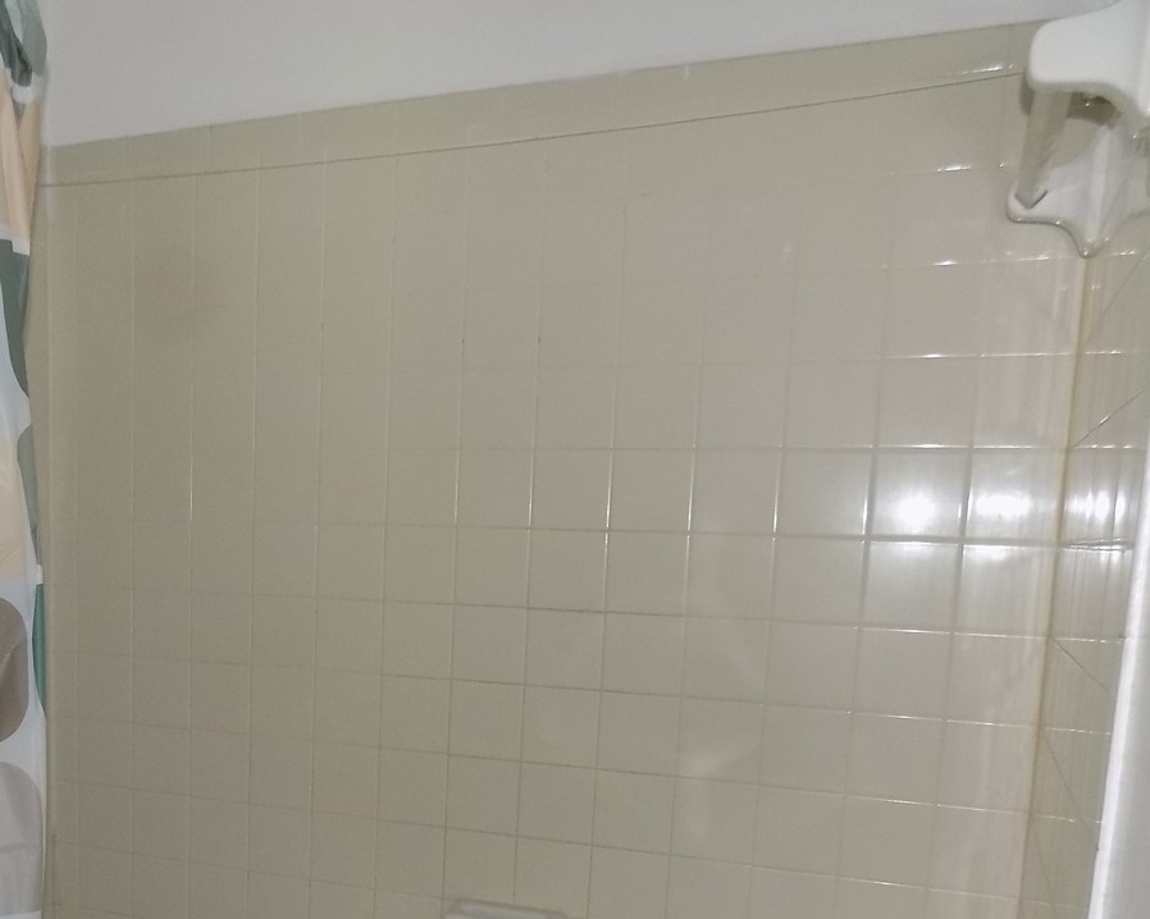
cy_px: 749
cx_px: 266
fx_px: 1361
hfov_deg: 44.1
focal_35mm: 40
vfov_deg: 36.0
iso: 200
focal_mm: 4
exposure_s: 1/30
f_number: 3.1
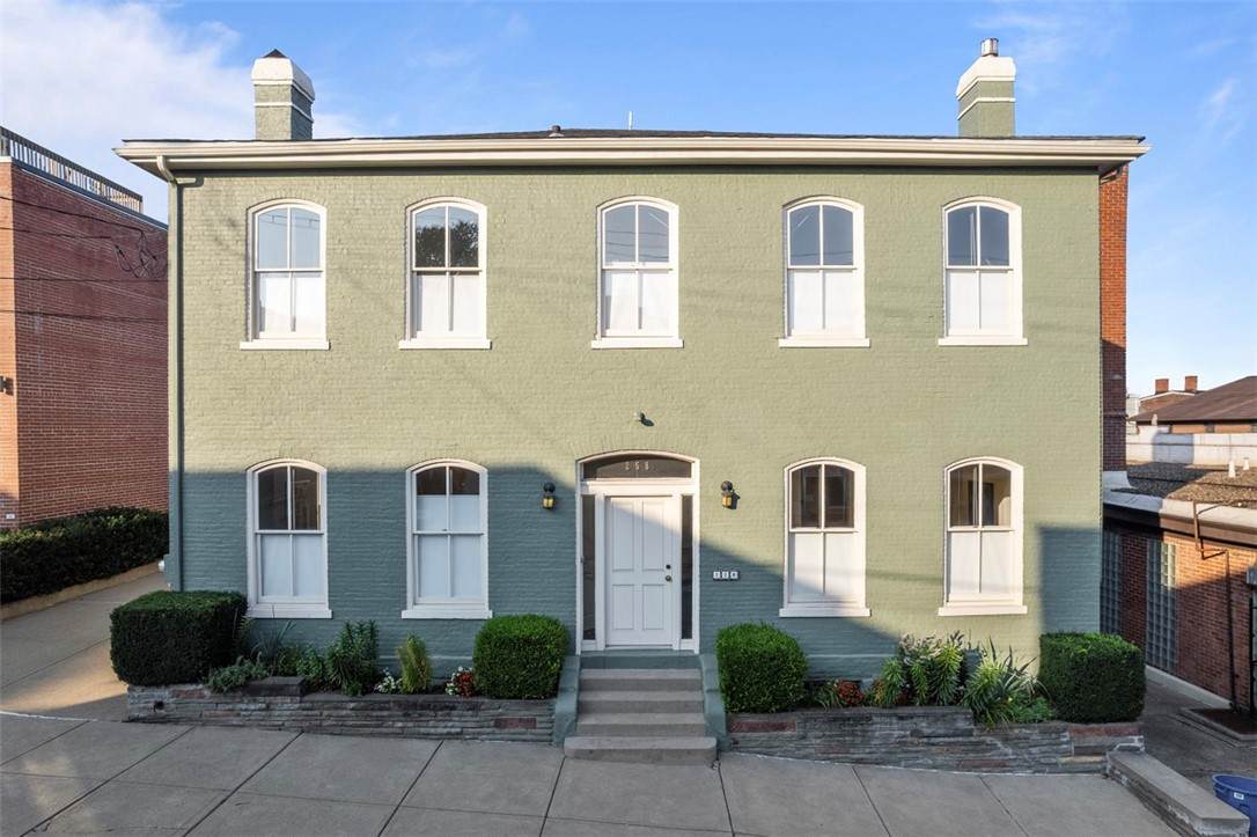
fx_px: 768
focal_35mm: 22
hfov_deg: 78.6
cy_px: 418
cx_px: 628
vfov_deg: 57.2
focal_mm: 8.38
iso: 100
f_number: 2.8
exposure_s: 1/320
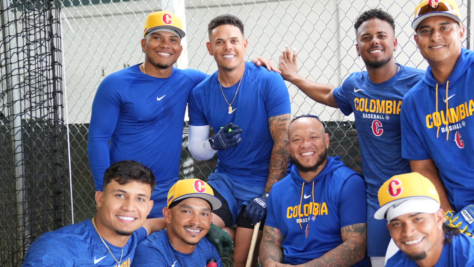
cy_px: 191
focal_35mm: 63
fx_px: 792
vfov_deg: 19.0
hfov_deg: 33.0
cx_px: 319
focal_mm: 40
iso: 1000
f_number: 2.8
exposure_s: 1/250
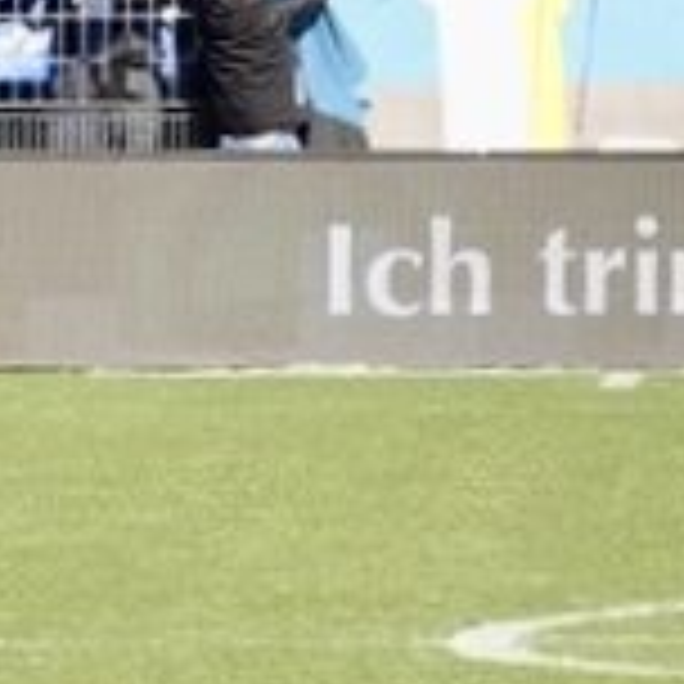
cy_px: -1566
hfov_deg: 1.6
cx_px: 2304
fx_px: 24211
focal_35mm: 1083
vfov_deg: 1.6
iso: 100
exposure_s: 1/400
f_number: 4
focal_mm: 44.93
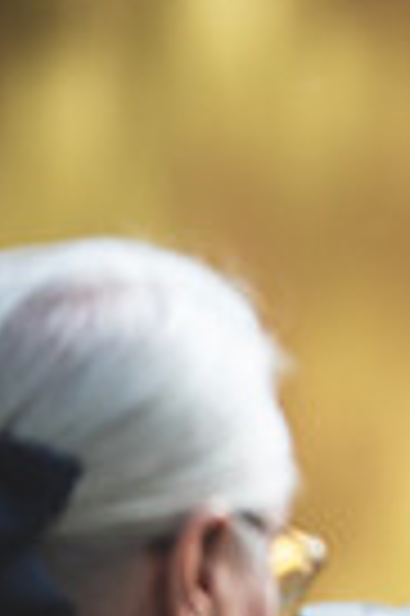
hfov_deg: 1.6
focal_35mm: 848
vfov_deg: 2.4
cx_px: 1302
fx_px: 14522
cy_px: 587
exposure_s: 1/400
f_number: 2.8
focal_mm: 200
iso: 400
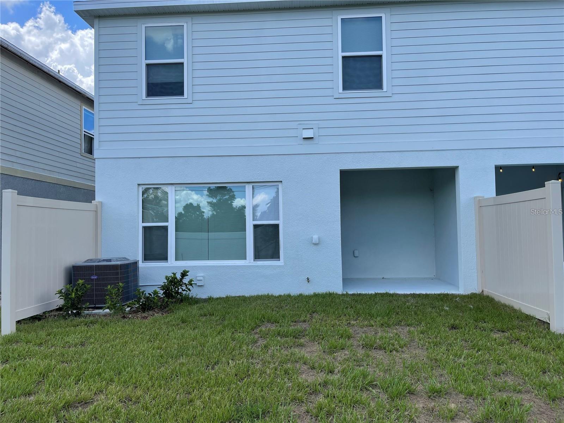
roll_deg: +0.8
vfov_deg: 53.1
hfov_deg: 67.3
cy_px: 212
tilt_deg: +2.6
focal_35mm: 26
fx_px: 424
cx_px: 282
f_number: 1.6
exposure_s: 1/1493
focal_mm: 5.1
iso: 32
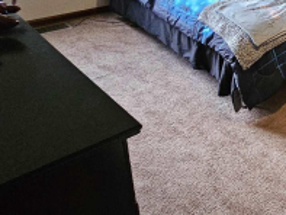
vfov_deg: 32.6
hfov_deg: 31.6
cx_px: 383
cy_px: 70
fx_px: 364
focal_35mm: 44
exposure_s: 1/30
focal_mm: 2.2
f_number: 2.2
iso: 500
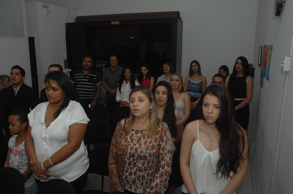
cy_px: 97
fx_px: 244
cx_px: 146
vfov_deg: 43.5
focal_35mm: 30
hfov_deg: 62.0
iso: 800
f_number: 7.1
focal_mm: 20
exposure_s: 1/250
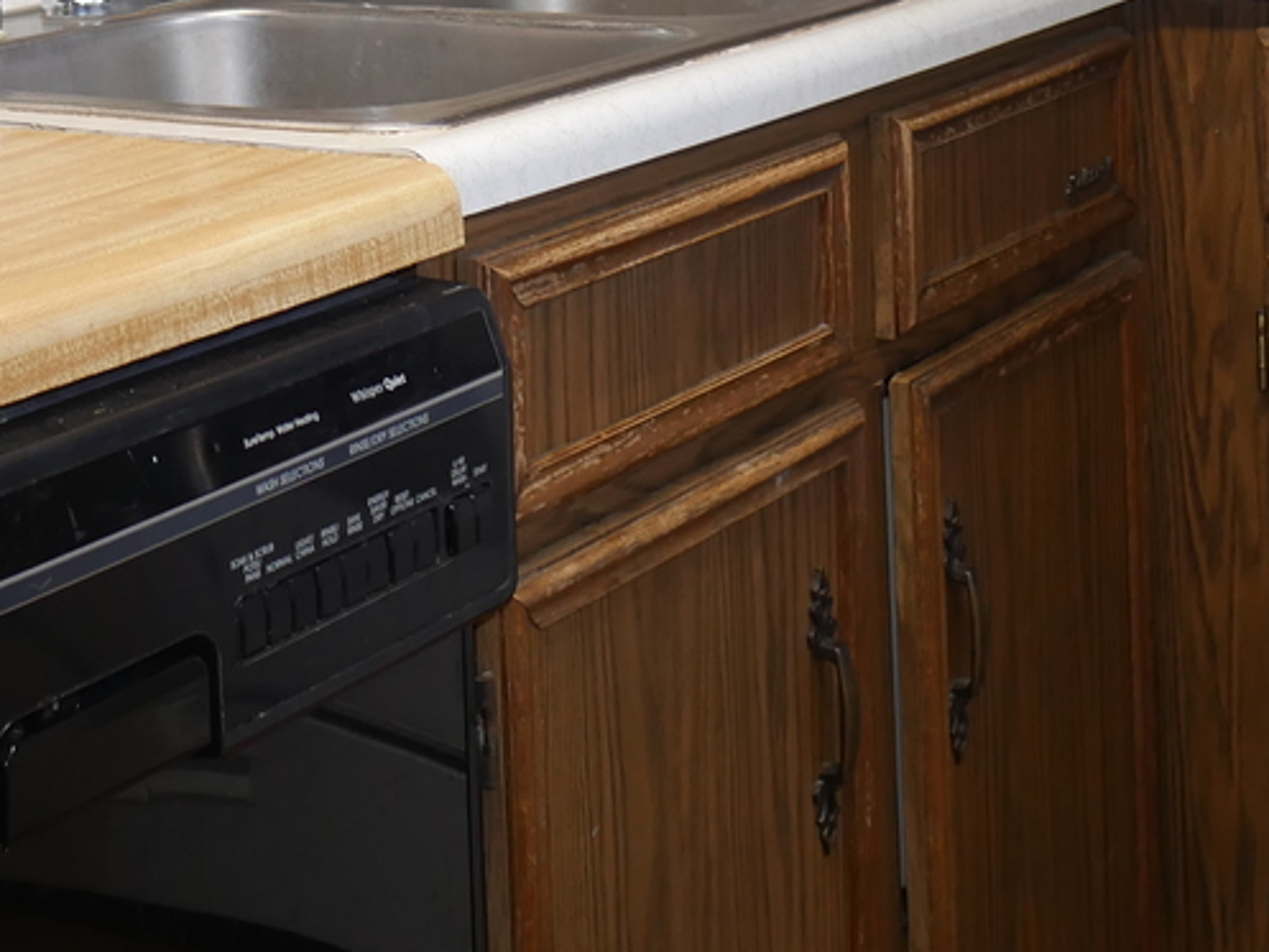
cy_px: -217
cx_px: 672
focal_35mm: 81
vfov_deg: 17.3
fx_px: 2970
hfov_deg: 24.1
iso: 400
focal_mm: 14
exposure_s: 1/60
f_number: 3.5
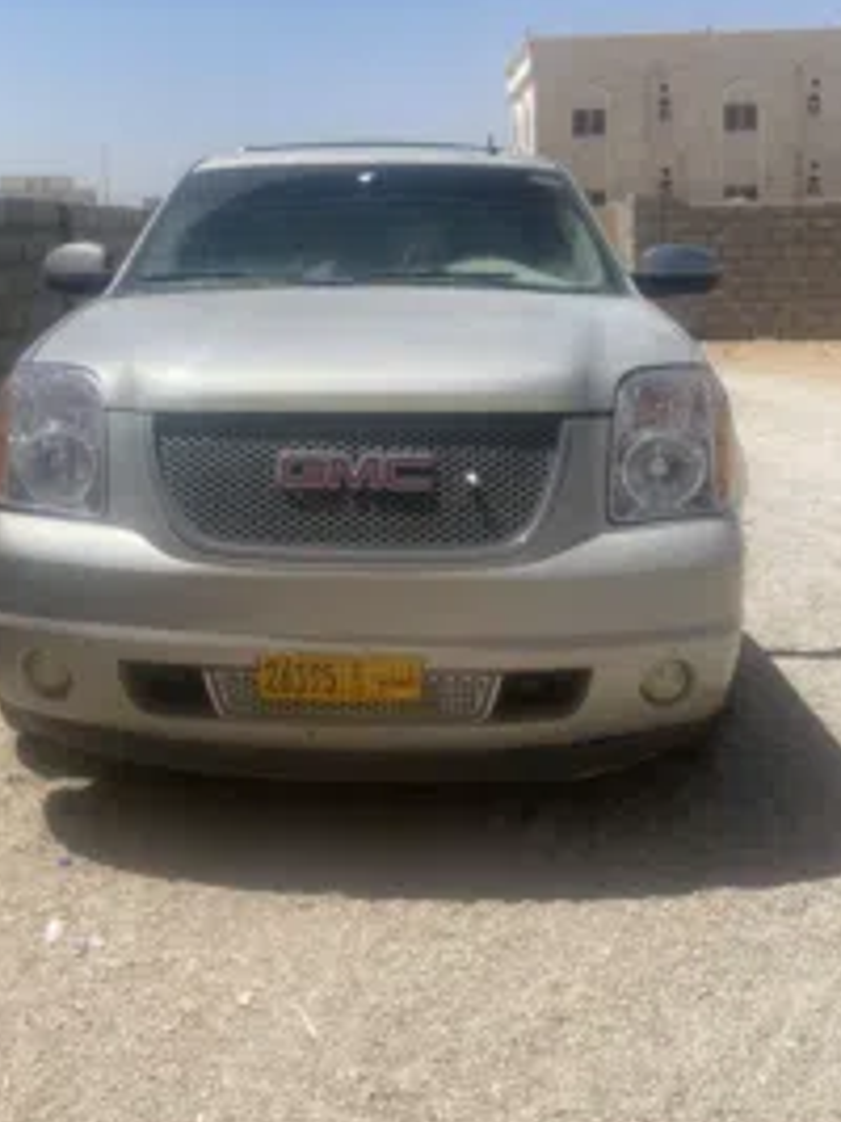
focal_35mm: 39
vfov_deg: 46.9
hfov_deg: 36.7
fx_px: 1264
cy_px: 345
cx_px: 362
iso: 32
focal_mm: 4.25
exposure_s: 1/5495
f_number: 1.8
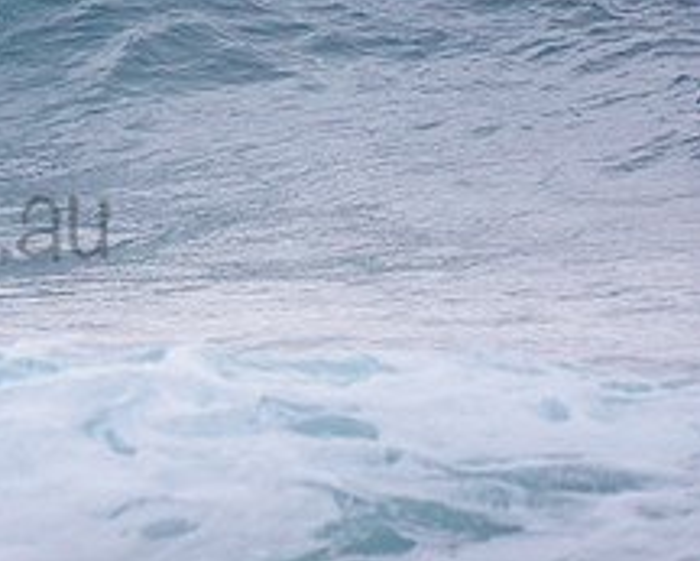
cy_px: 42
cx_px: -444
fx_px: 32064
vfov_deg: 1.0
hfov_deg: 1.3
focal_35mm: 1547
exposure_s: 1/2000
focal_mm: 500
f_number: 5.6
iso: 1600
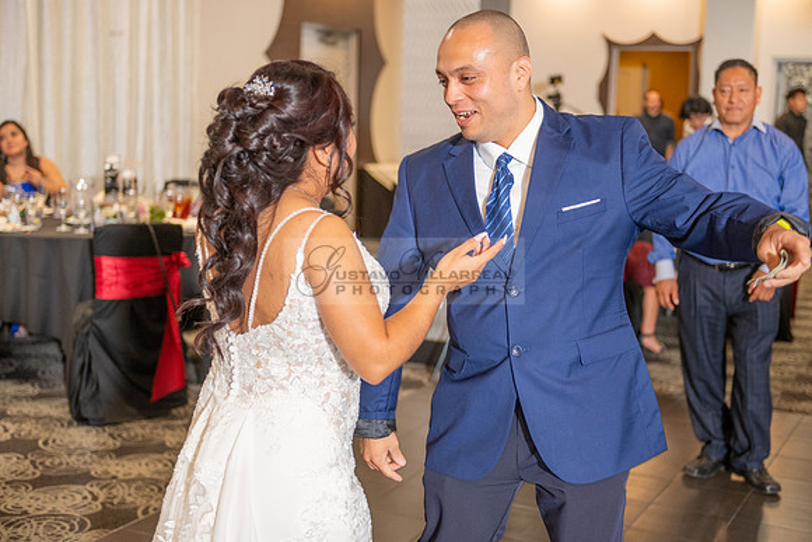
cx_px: 406
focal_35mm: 52
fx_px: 1173
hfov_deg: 38.2
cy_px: 271
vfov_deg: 26.0
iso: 800
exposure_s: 1/125
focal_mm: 52
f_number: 2.8
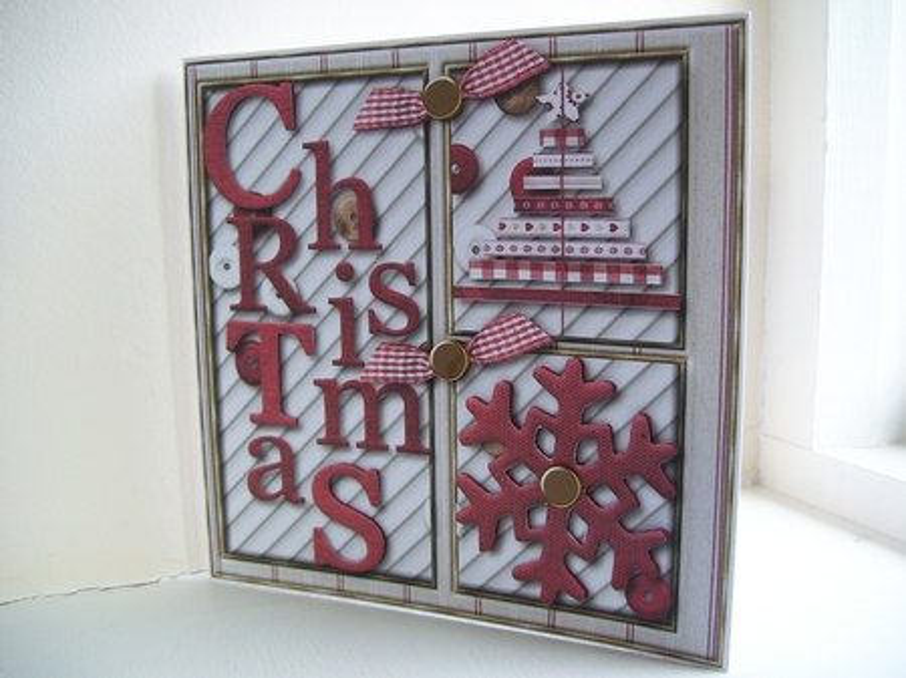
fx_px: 942
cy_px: 339
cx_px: 453
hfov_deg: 51.4
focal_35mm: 36
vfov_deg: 39.6
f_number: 2.7
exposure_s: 1/30
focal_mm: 6
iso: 80
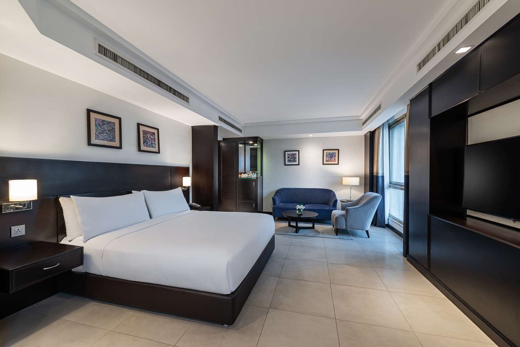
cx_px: 260
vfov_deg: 77.4
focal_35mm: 15
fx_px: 217
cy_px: 174
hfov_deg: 100.4
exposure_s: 3
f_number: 10
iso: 100
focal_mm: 15
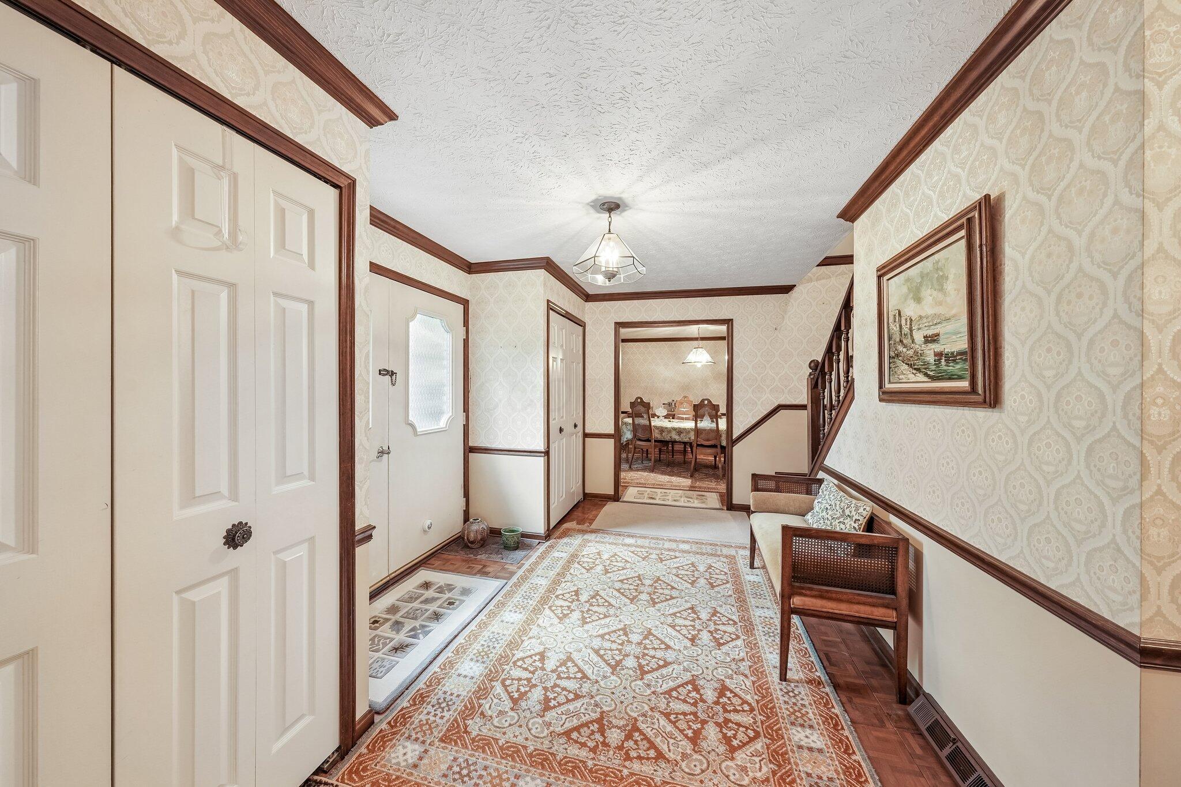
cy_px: 394
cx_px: 590
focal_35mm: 12
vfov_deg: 90.0
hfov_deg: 112.6
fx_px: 394
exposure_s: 1
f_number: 8
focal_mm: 12
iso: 400
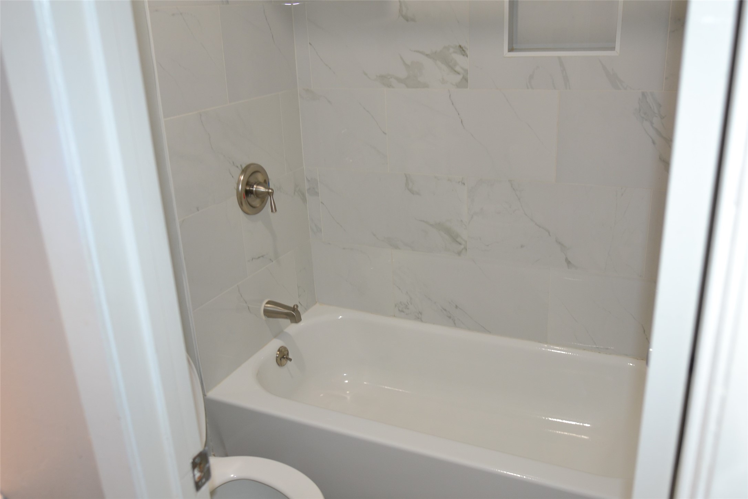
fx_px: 623
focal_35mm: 30
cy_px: 250
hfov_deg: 61.9
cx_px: 374
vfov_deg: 43.6
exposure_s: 1/60
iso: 400
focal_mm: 20
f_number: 3.2
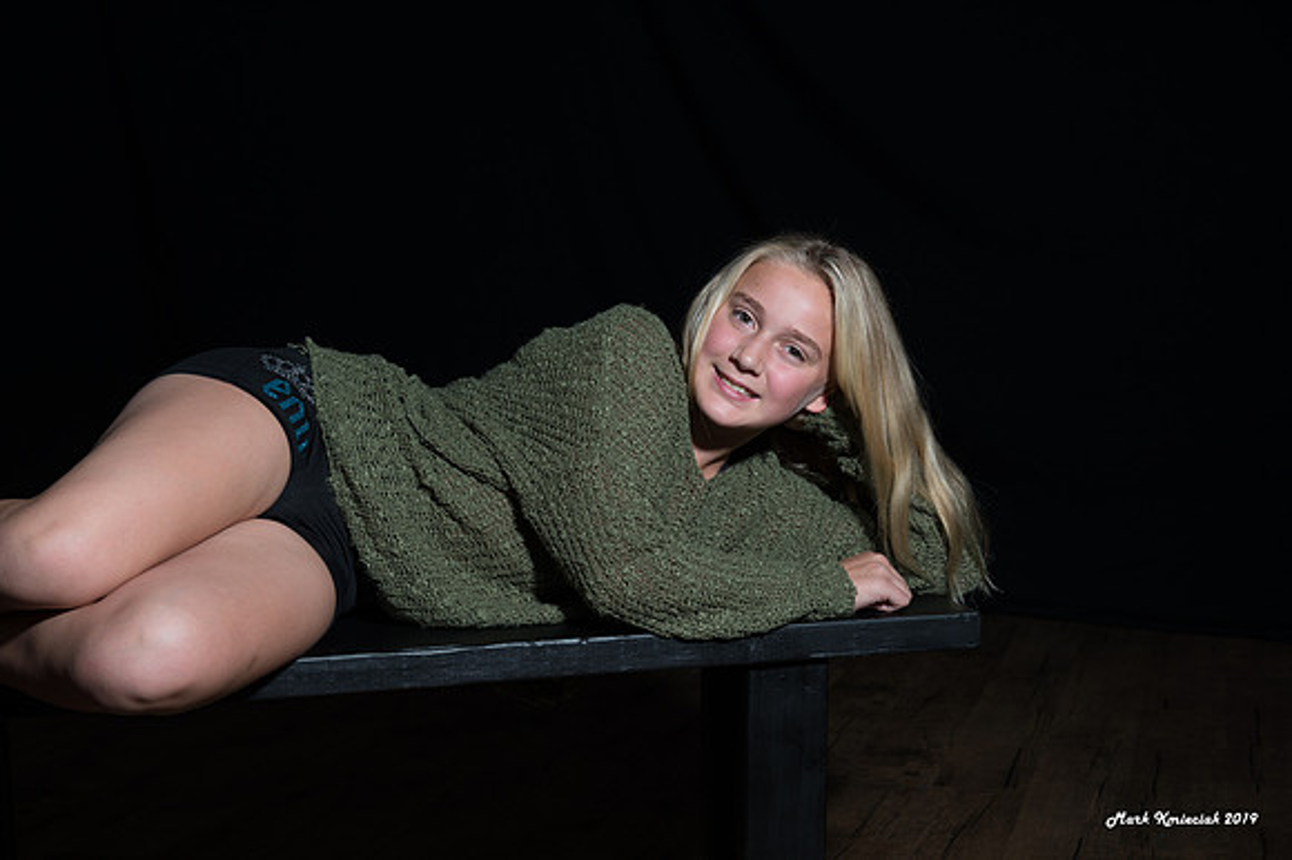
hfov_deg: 36.3
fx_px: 1973
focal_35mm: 55
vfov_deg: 24.6
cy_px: 430
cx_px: 646
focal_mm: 55
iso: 200
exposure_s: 1/250
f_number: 8
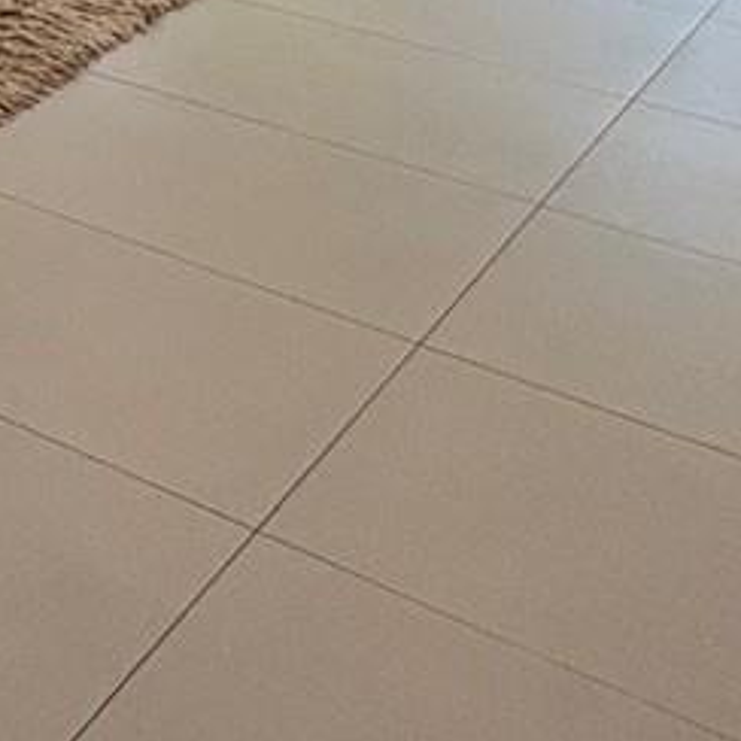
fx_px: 1962
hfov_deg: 15.2
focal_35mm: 81
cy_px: -495
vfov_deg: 18.1
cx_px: -908
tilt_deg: -6.2
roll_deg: +0.0
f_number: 2.2
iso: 125
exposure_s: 1/120
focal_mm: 2.22
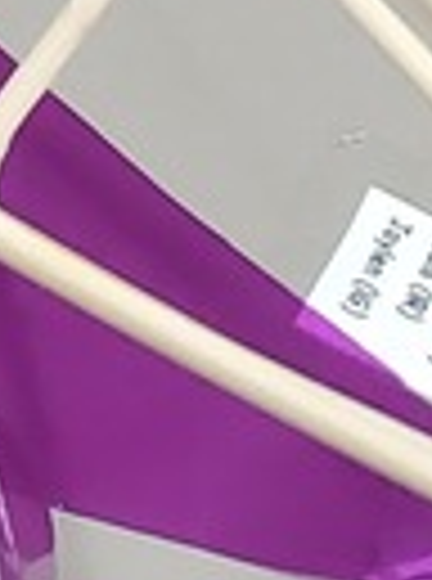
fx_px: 3462
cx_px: -1071
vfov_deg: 9.0
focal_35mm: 207
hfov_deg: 6.3
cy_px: -567
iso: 320
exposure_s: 1/40
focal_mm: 4.3
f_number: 2.4
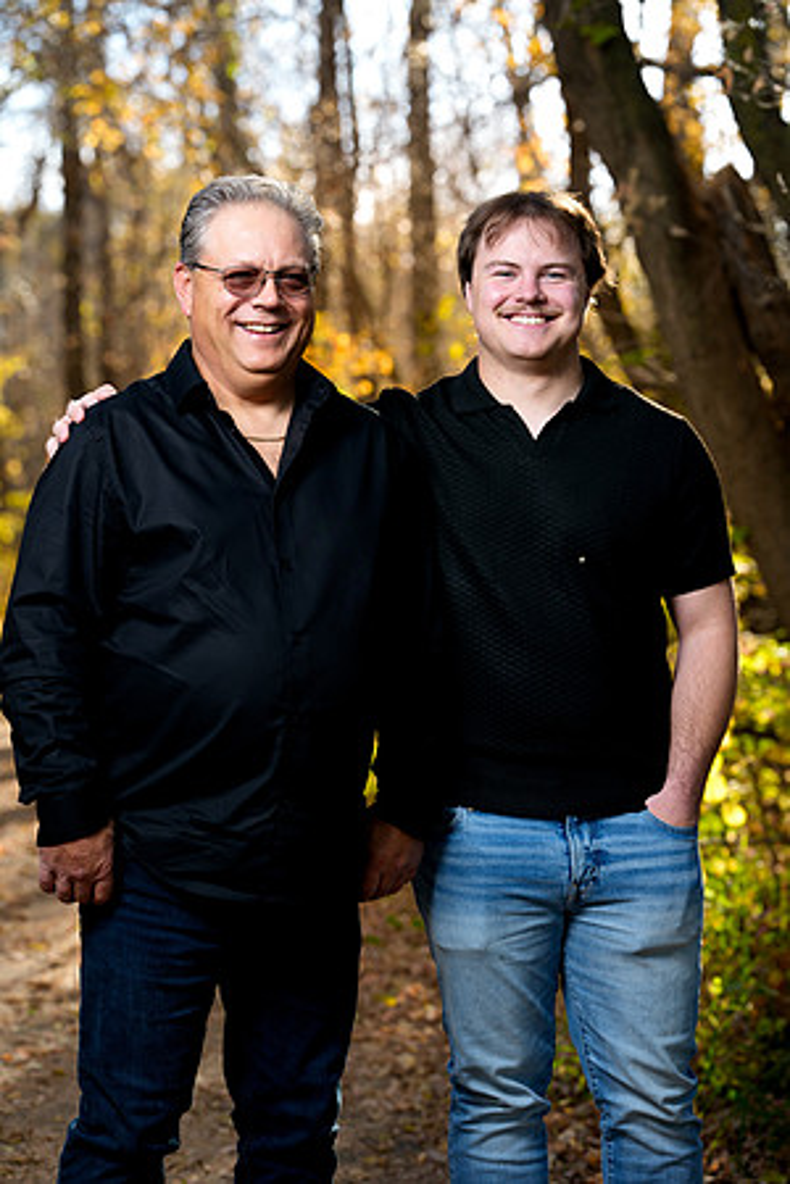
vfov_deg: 25.7
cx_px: 395
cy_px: 592
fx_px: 2600
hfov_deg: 17.3
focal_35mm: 79
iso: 400
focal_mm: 79
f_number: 3.5
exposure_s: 1/160
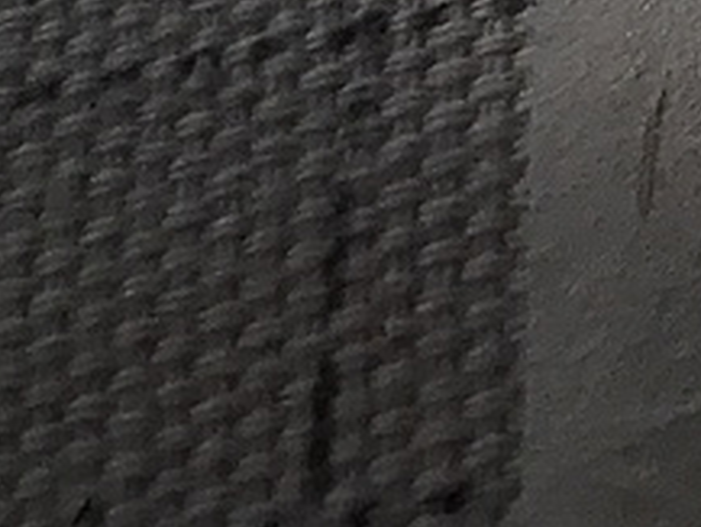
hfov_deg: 9.8
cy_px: -857
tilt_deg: -57.4
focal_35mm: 165
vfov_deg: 8.1
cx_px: 1932
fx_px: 3343
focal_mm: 3.99
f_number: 1.8
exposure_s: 1/4000
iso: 20
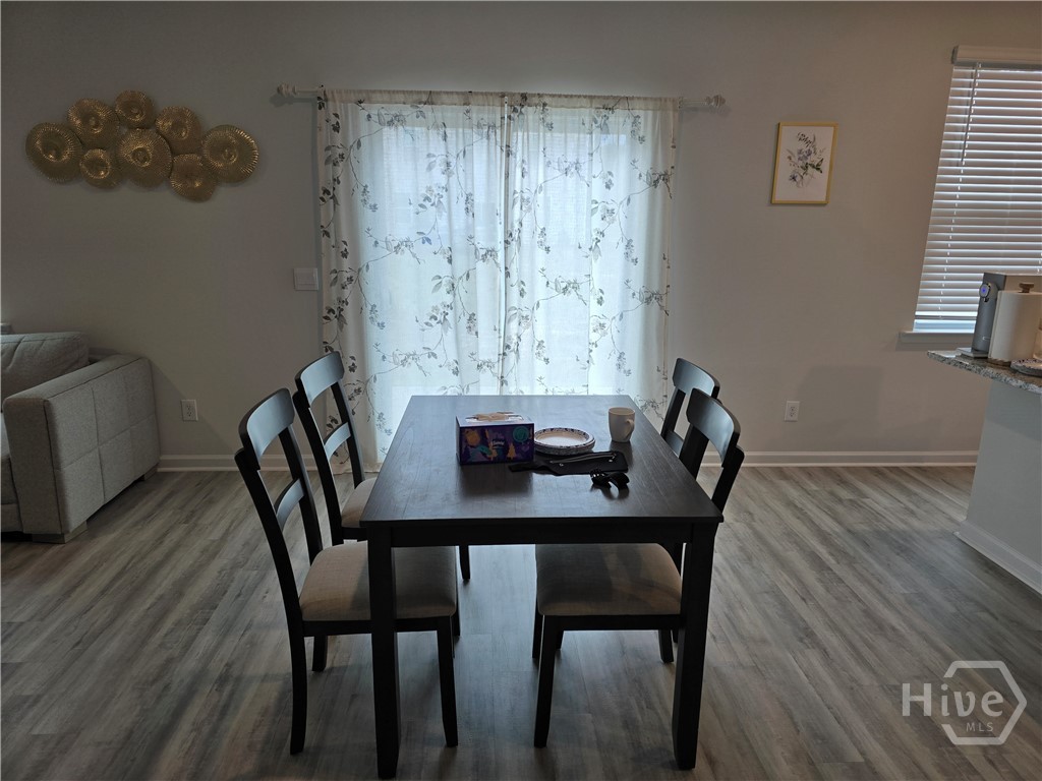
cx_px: 521
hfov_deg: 73.9
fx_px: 692
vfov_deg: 58.9
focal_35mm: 23
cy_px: 390
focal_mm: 6.3
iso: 50
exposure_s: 1/120
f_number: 1.7
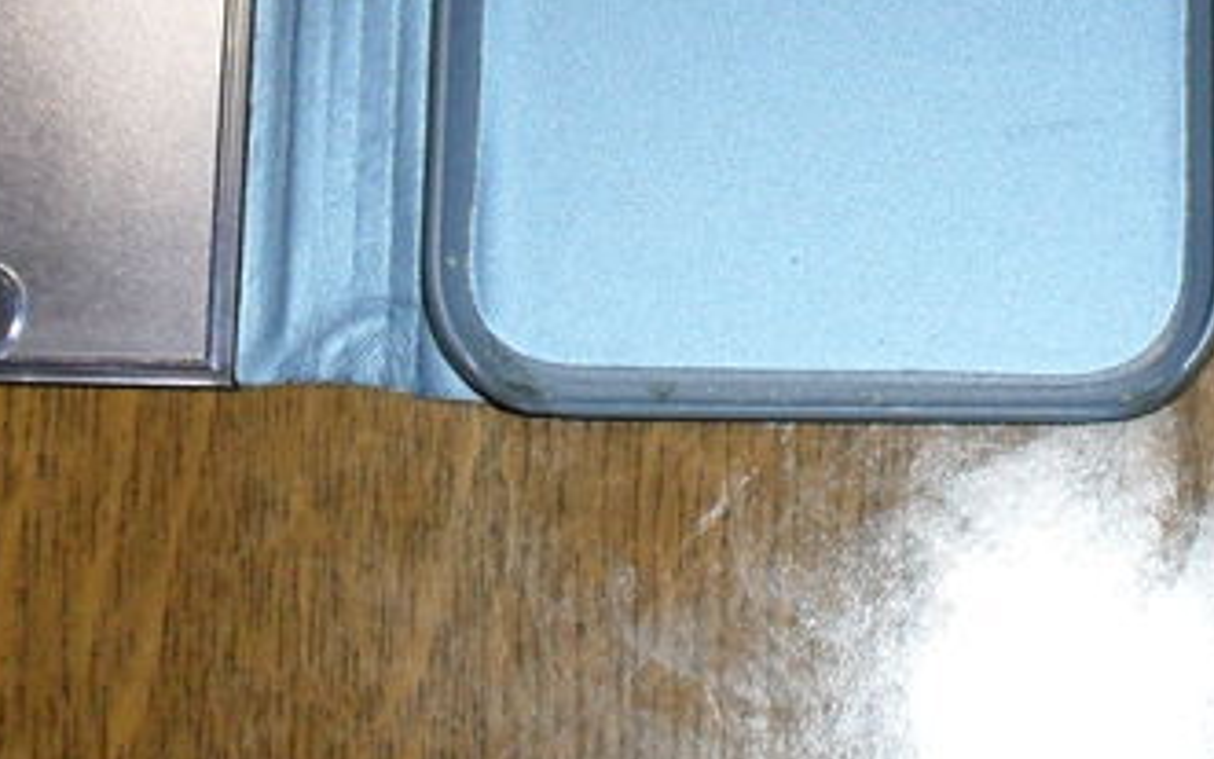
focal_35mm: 112
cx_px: 1016
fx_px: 3706
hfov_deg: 18.4
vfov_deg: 11.4
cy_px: -227
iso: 200
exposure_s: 1/45
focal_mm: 6.3
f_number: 3.2
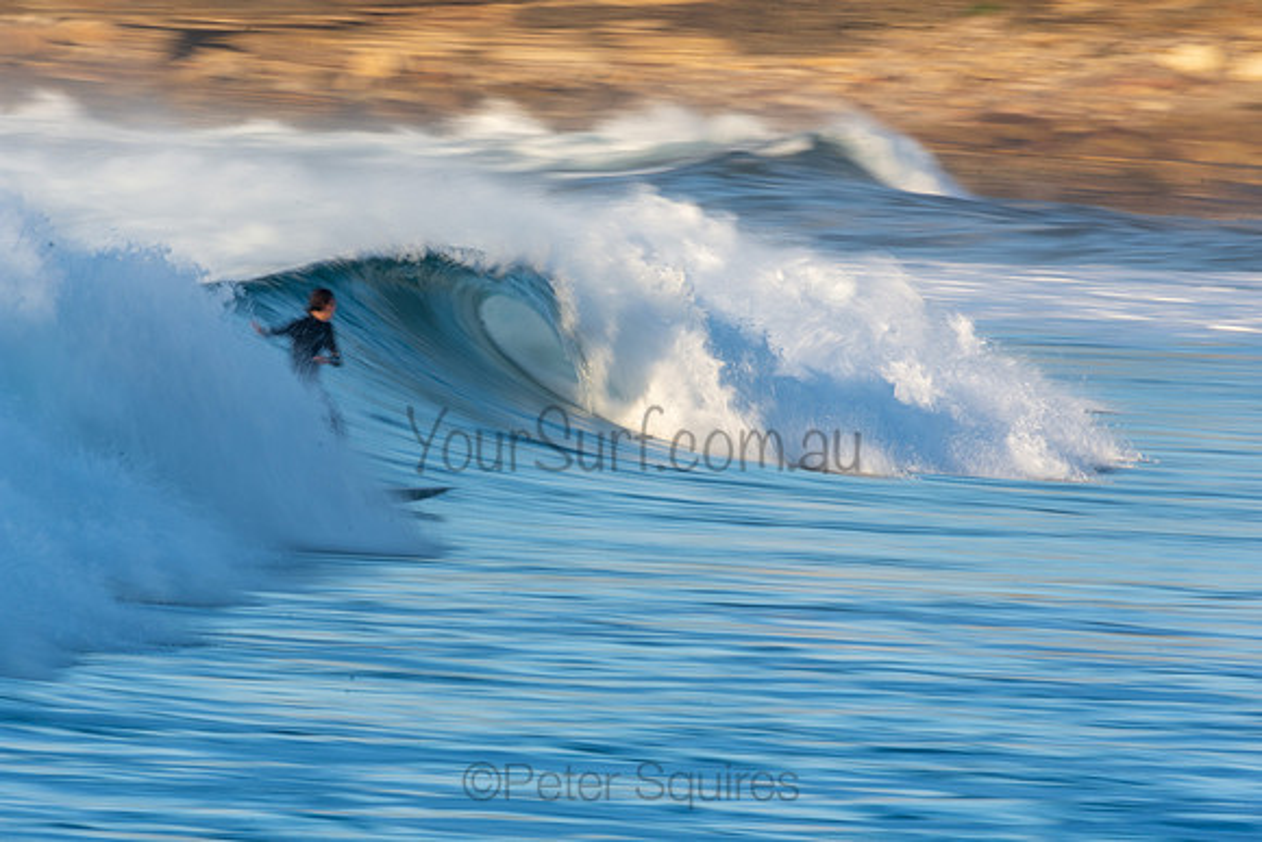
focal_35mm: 750
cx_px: 631
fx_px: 26297
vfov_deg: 1.8
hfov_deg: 2.7
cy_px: 421
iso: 100
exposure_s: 1/20
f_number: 25
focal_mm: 500
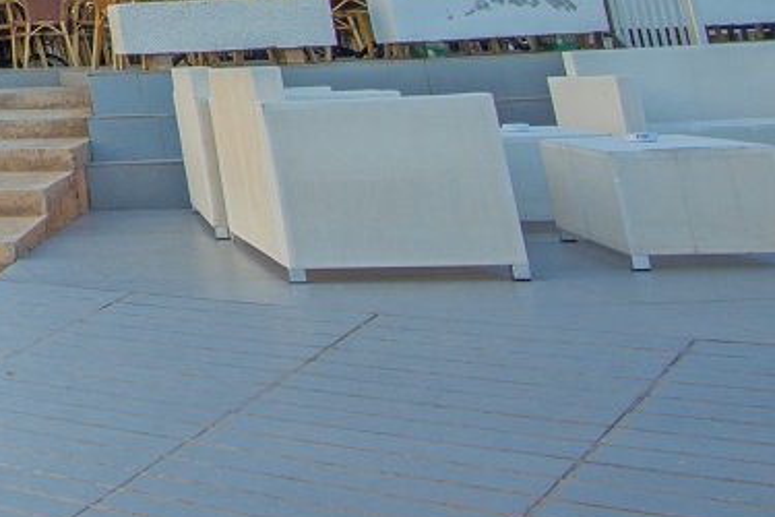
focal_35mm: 64
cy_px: -371
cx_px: -583
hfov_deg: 21.7
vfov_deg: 17.7
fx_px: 1378
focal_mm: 16
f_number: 13
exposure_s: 1/60
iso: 200
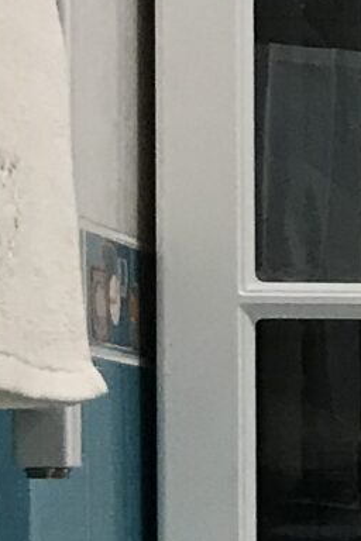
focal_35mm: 194
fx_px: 2918
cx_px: 1345
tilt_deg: +0.7
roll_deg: +0.1
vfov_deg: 10.5
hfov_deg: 6.1
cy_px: 524
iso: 25
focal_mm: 3.99
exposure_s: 1/33
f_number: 1.8
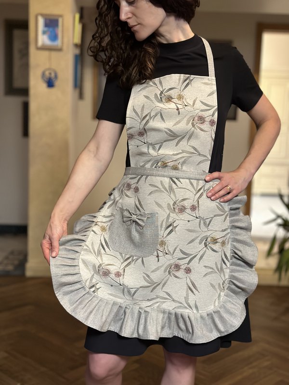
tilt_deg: -7.2
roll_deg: -1.2
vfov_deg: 39.7
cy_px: 192
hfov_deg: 30.3
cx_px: 144
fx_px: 534
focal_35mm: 48
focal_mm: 6.86
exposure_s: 1/39
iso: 640
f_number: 1.78
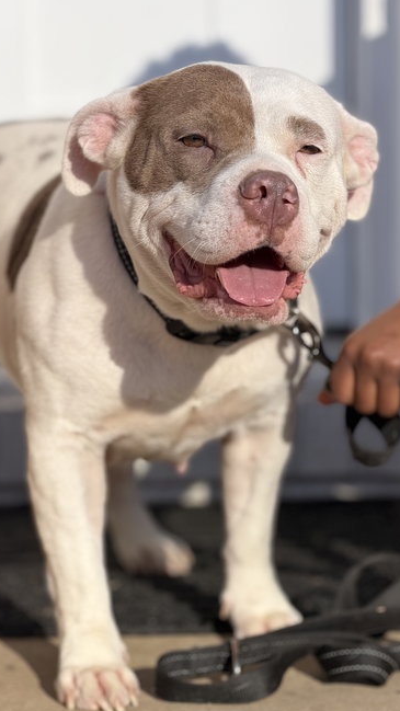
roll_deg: +1.1
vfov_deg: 19.1
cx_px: 205
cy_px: 362
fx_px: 2112
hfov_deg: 10.8
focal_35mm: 112
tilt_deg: -6.2
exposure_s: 1/638
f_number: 2.8
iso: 40
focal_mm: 16.89
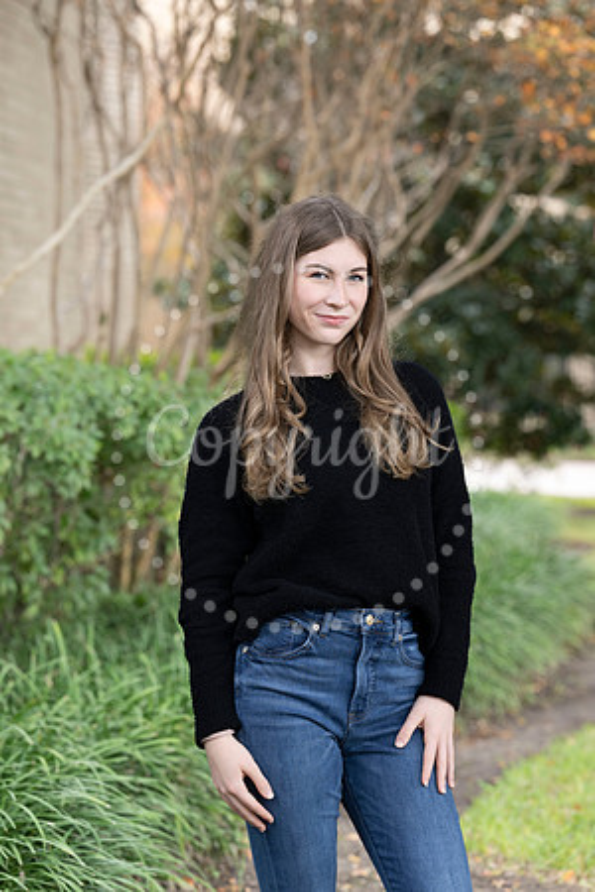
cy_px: 446
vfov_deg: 17.8
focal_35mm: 115
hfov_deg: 11.9
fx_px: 2851
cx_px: 298
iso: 320
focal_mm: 115
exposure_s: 1/200
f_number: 5
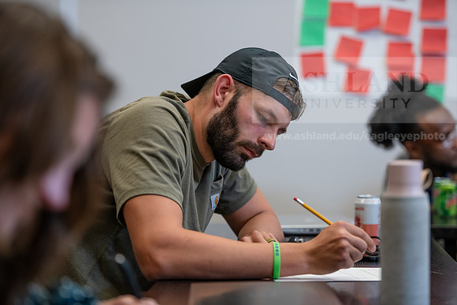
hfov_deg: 17.6
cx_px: 228
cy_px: 152
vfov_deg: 11.8
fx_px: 1473
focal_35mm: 116
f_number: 2.8
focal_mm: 116
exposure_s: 1/200
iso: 800
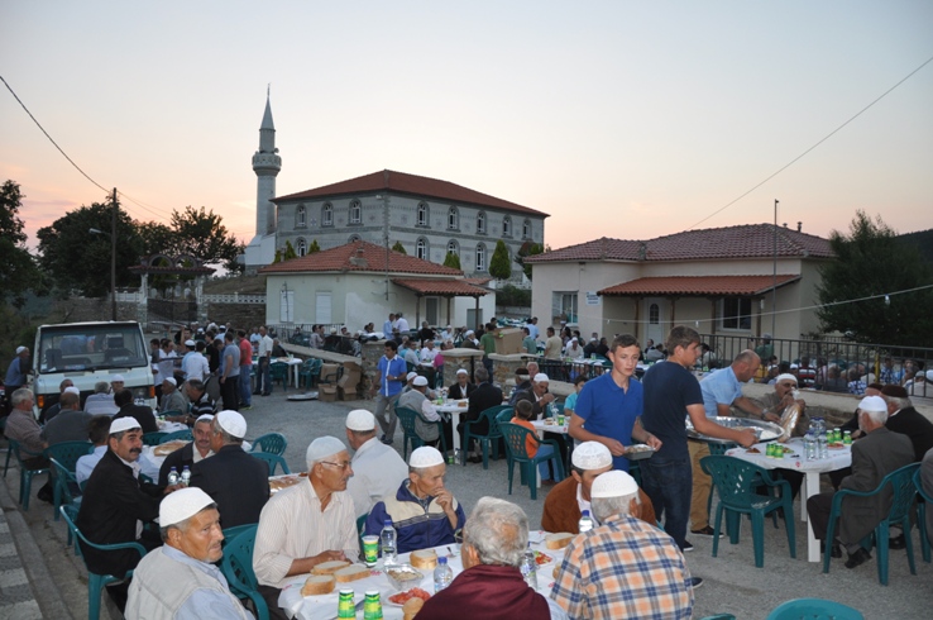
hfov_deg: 67.5
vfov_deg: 47.8
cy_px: 310
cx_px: 466
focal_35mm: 27
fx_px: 699
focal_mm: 18
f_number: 3.5
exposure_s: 1/160
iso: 400
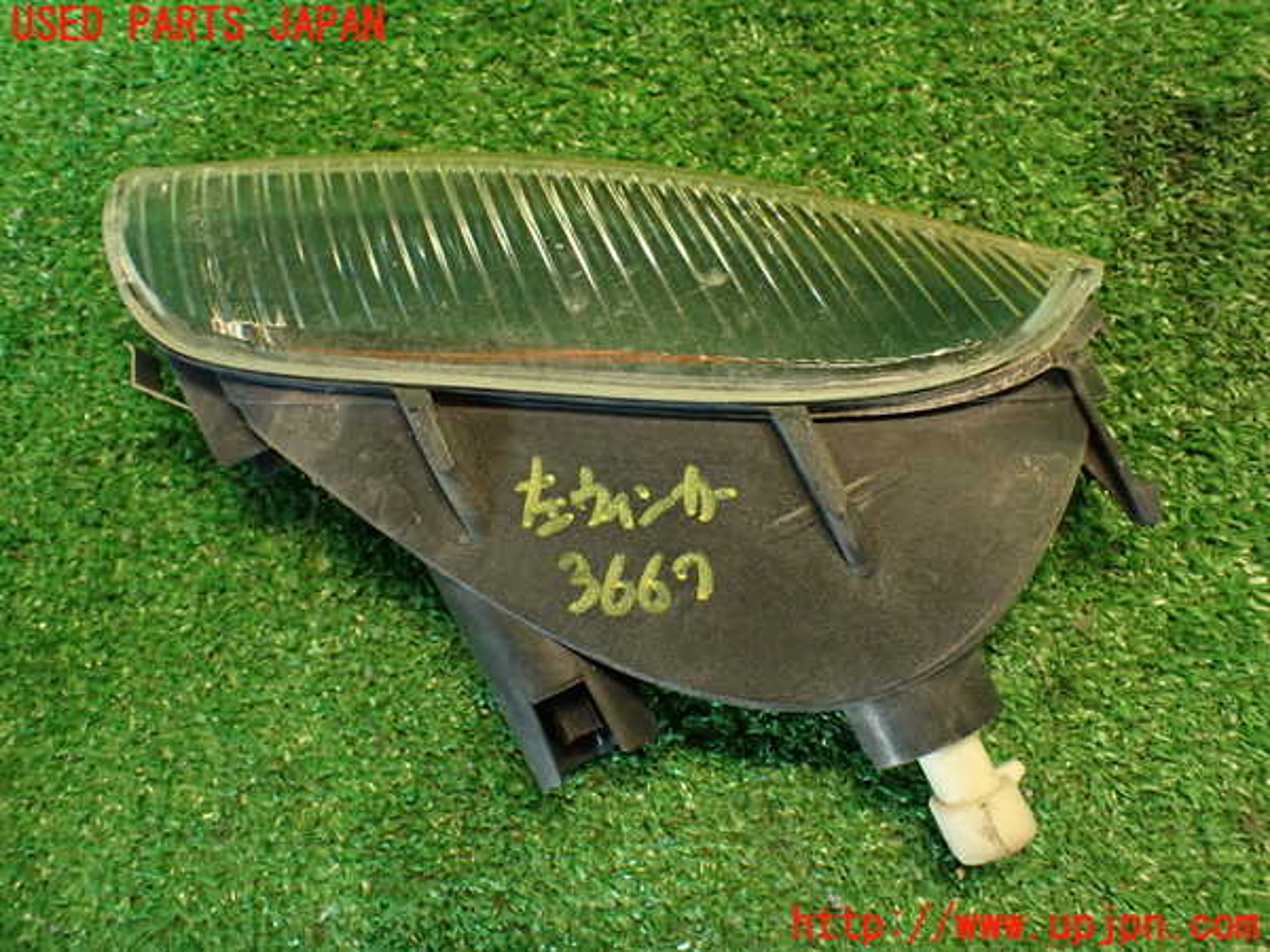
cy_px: 476
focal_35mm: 32
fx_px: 1174
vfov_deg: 44.2
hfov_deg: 56.8
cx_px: 635
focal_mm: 5.79
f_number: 2.4
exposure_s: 1/30
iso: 400
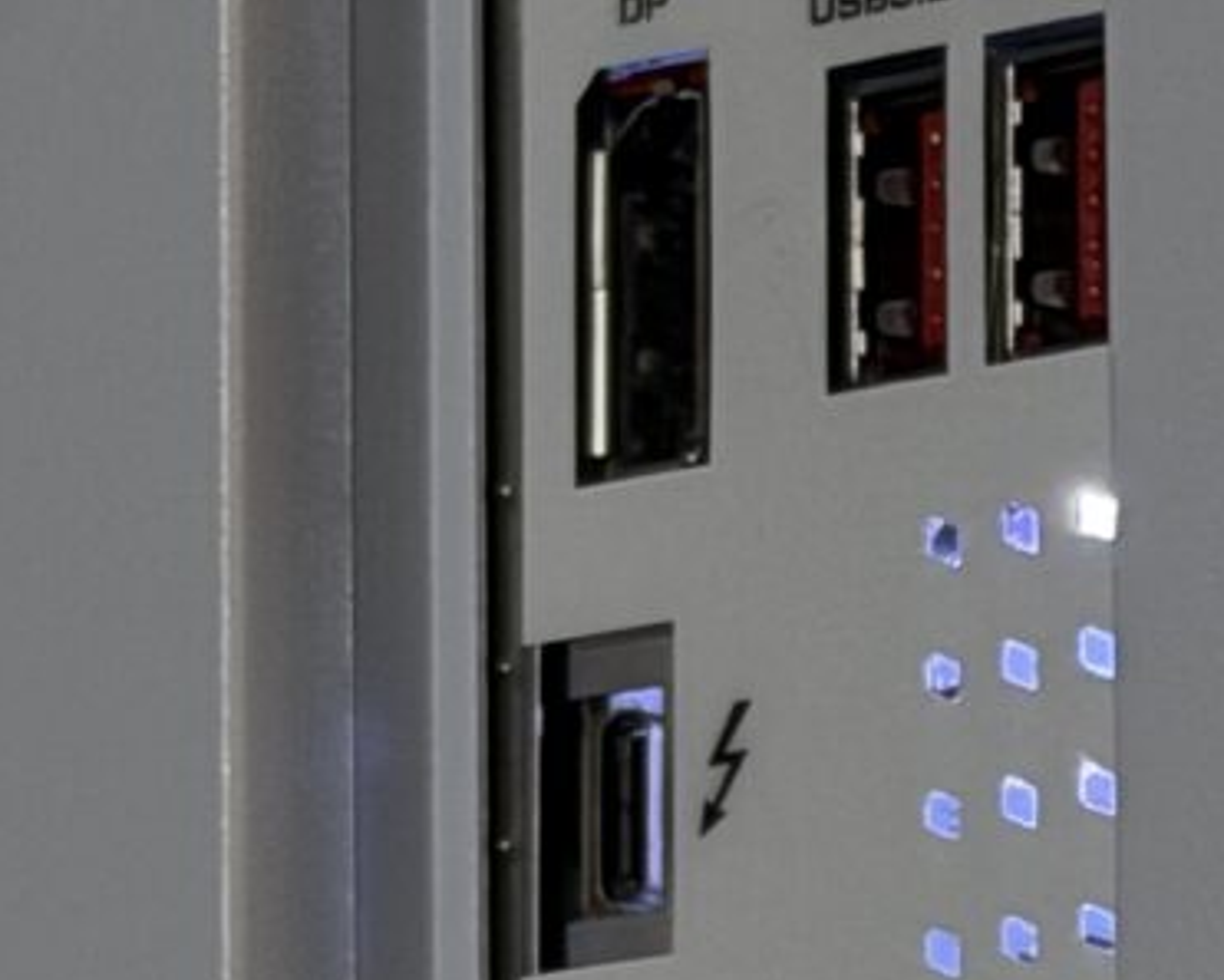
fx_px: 11704
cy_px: 1845
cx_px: 1181
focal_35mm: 323
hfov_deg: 6.0
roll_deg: +0.1
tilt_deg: +6.8
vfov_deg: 4.7
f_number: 1.78
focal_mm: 6.76
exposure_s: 1/120
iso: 80
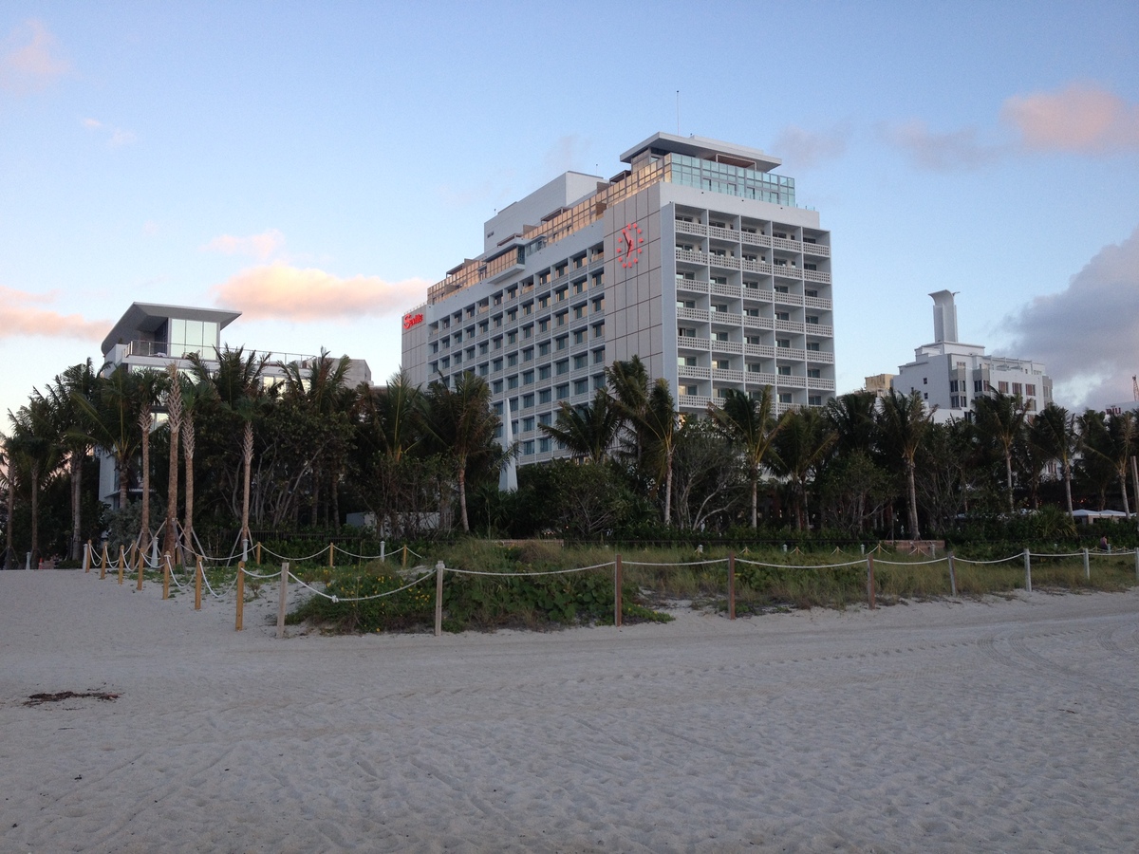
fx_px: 1152
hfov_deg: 52.6
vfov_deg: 40.7
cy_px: 427
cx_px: 570
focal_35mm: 35
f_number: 2.4
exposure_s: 1/201
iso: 50
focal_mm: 4.28
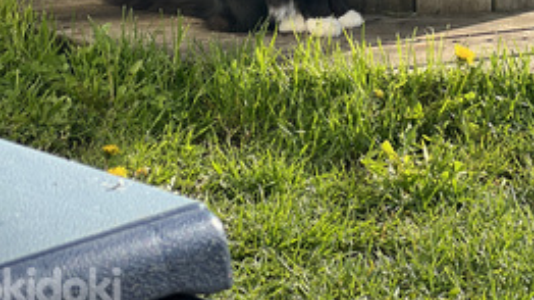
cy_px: -153
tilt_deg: -11.7
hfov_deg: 13.4
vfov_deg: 7.4
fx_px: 2264
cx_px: 301
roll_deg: +1.5
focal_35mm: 160
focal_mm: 9
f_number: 2.8
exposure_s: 1/227
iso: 25
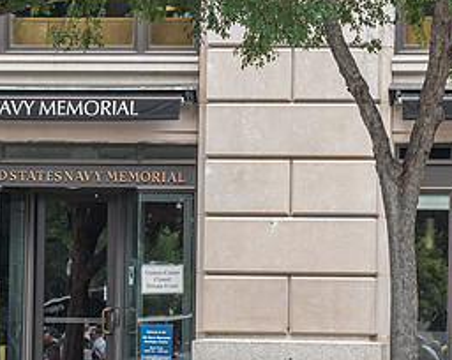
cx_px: 91
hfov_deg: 7.9
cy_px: 183
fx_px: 3259
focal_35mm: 244
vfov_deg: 6.3
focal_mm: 85
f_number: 7.1
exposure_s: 1/40
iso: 320
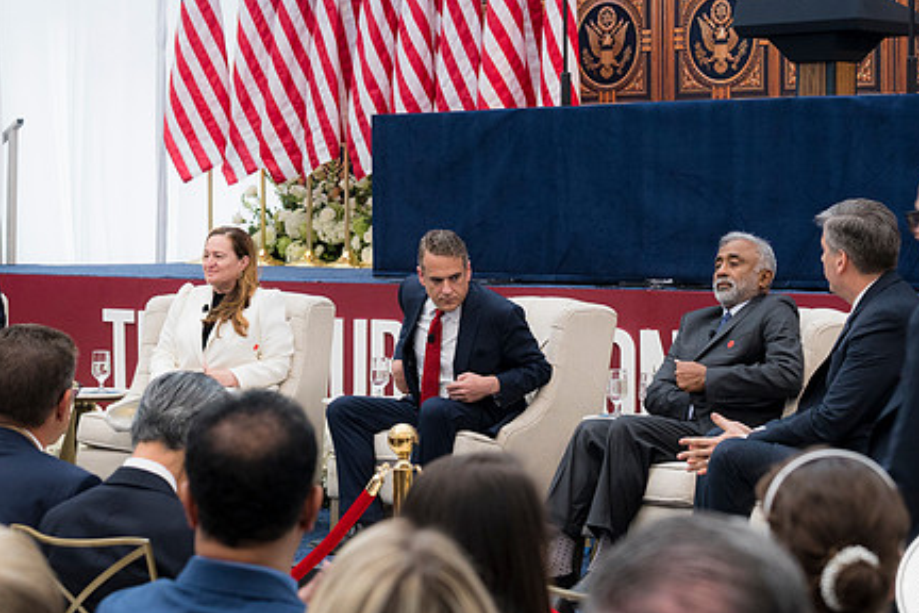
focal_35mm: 102
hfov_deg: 20.0
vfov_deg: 13.4
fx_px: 2604
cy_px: 319
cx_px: 494
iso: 560
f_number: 4
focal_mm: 51
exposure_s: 1/160
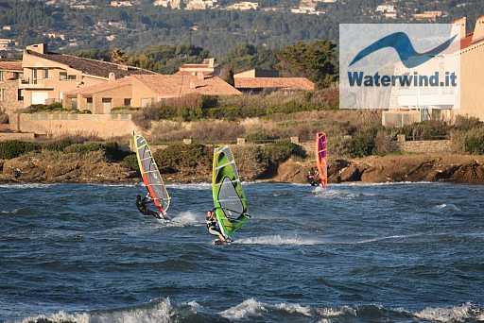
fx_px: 6053
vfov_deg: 3.1
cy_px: 162
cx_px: 242
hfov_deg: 4.6
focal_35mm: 450
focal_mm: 300
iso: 400
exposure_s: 1/500
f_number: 5.6
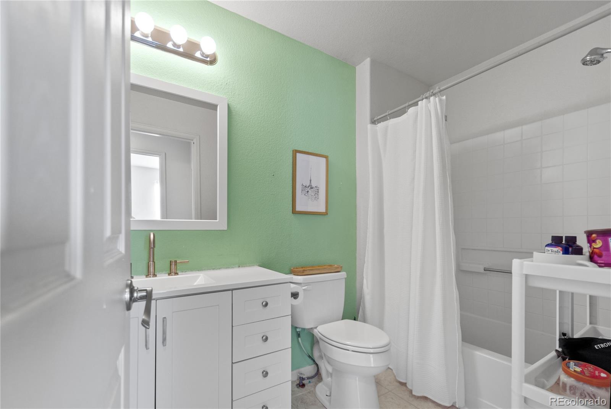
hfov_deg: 100.3
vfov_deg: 77.4
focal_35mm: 15
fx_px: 255
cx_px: 306
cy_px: 204
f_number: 3.5
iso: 200
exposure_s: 1/20
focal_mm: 10
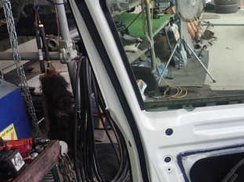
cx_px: 222
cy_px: 120
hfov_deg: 37.0
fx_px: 338
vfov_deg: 30.0
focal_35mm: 48
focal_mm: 4.5
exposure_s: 1/80
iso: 100
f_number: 2
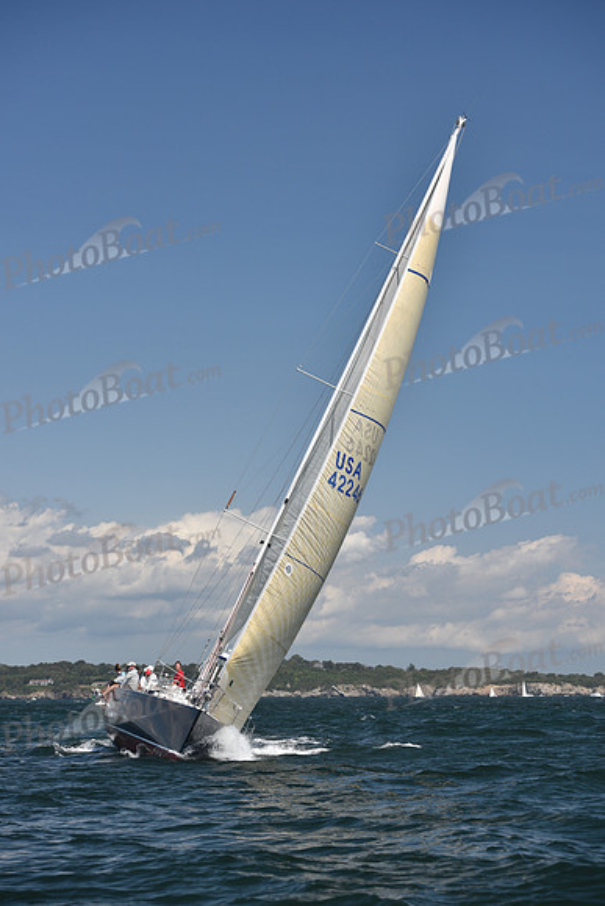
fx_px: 2166
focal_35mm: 86
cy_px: 453
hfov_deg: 15.9
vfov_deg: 23.6
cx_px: 302
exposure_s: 1/1000
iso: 250
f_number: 5.6
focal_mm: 86
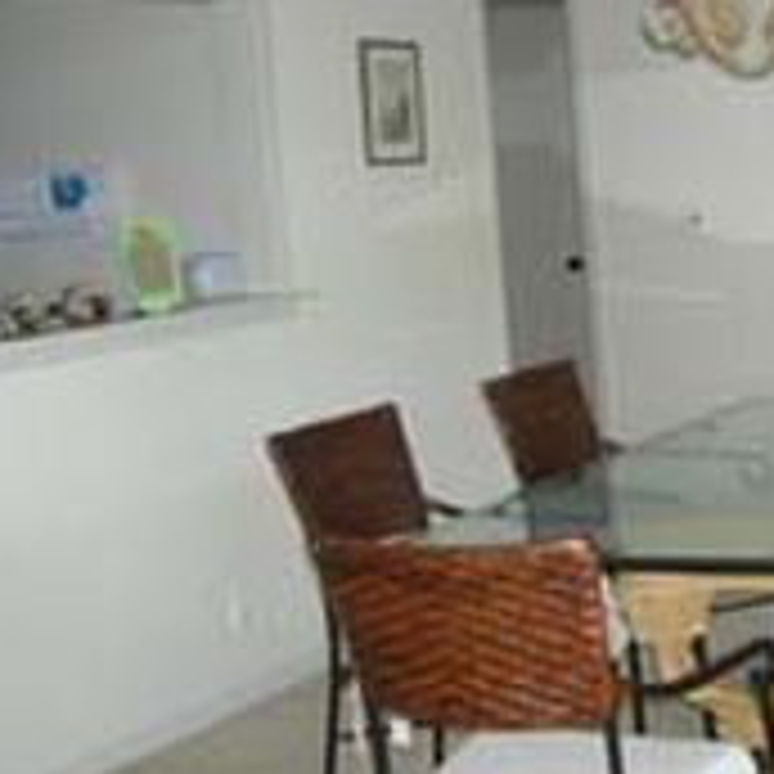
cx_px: 536
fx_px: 1720
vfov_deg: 25.3
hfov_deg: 25.2
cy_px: 333
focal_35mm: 68
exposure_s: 1/60.1
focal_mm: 7.5
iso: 64
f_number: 2.7
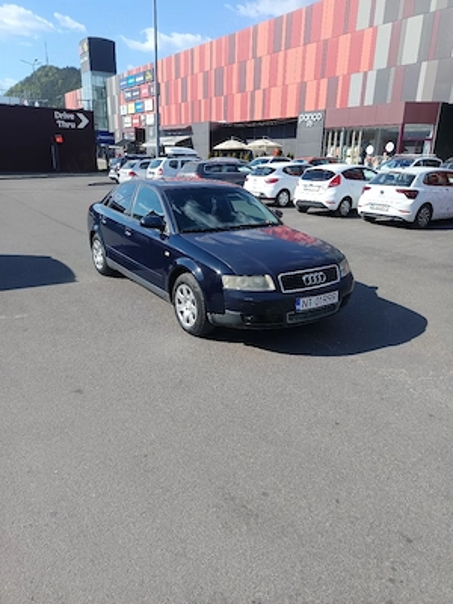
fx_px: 419
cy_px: 302
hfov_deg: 56.8
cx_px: 226
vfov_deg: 71.6
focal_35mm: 24
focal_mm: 5.31
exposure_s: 1/312
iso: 50
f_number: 1.7
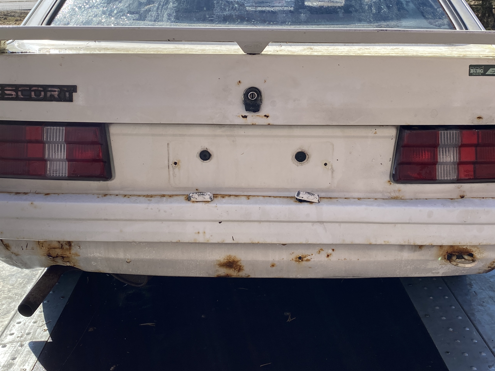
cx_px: 256
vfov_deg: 34.5
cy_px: 97
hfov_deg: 45.8
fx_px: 586
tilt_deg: -14.5
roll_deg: +1.6
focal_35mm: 41
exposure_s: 1/1898
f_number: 1.8
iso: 32
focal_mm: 4.25
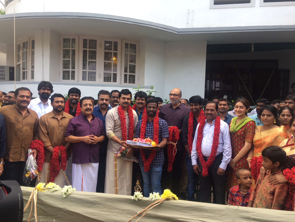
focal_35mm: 29
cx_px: 148
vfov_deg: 48.2
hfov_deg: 61.7
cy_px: 111
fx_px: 247
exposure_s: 1/100
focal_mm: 4.15
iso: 25
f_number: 2.2
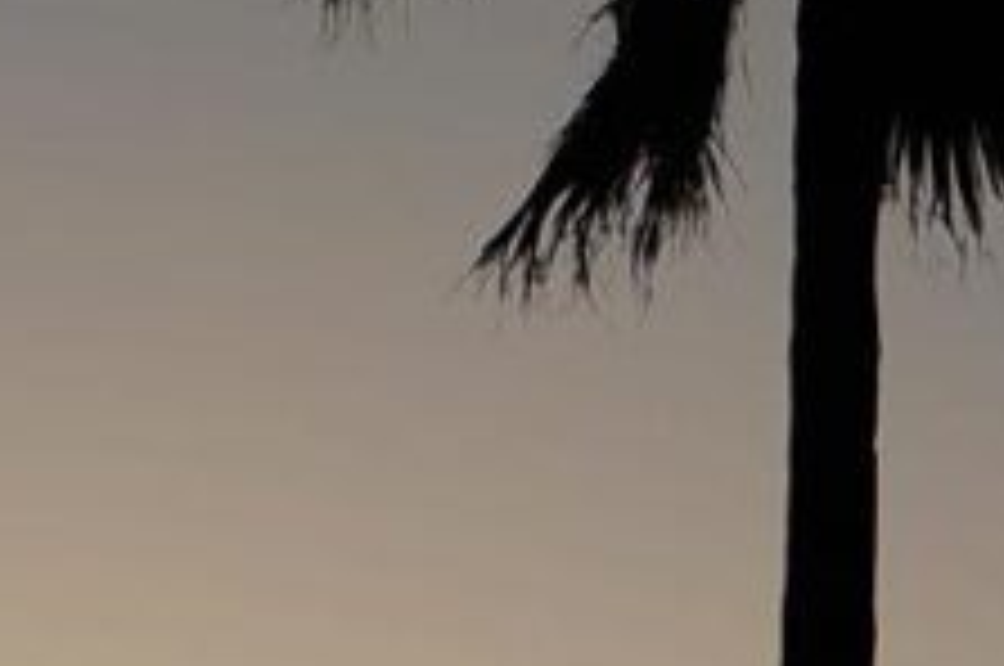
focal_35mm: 378
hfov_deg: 5.5
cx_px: 459
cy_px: 274
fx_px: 10535
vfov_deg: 3.6
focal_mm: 55
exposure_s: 1/1000
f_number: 9
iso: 200
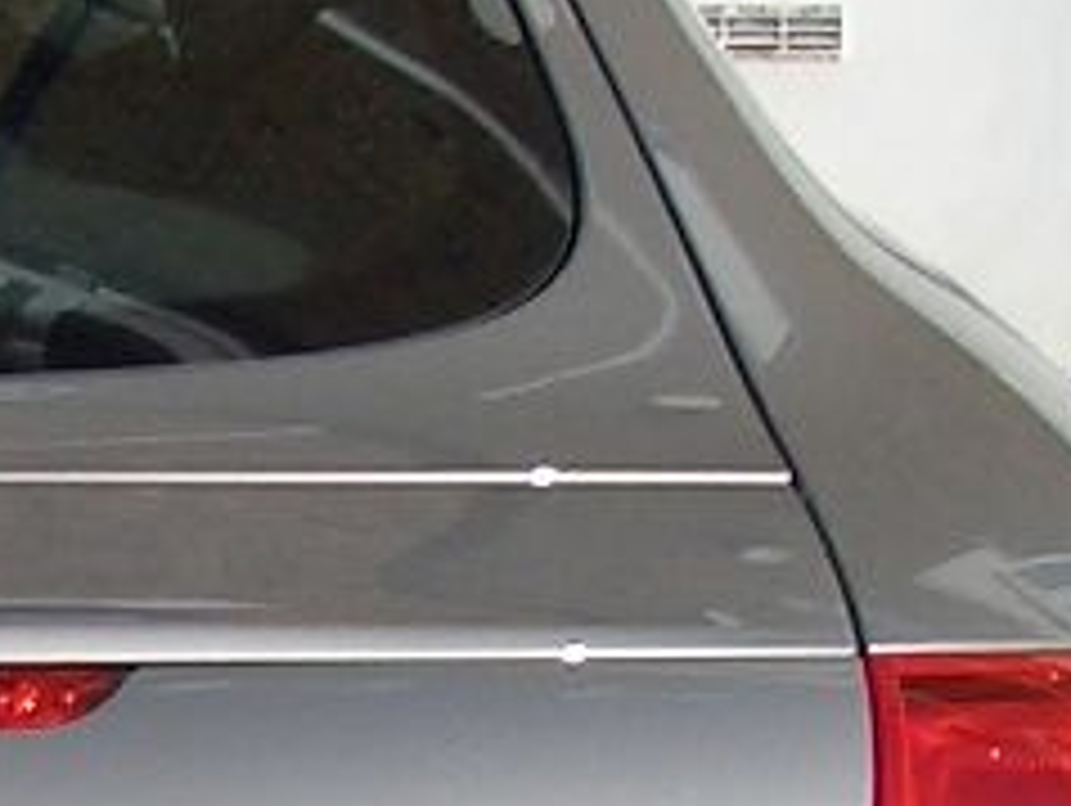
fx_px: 5822
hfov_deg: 10.0
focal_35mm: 188
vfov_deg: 7.8
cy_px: 1135
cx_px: -778
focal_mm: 5.8
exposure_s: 1/640
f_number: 4.3
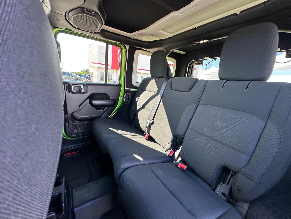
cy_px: 110
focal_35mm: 14
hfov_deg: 102.1
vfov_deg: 85.7
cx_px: 146
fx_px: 118
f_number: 2.2
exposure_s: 1/99
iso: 125
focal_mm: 2.22
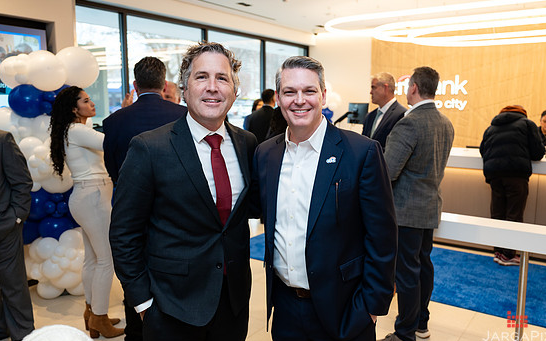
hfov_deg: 59.6
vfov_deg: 39.4
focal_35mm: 32
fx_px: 476
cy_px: 170
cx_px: 288
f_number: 3.2
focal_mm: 29
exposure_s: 1/160
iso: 320
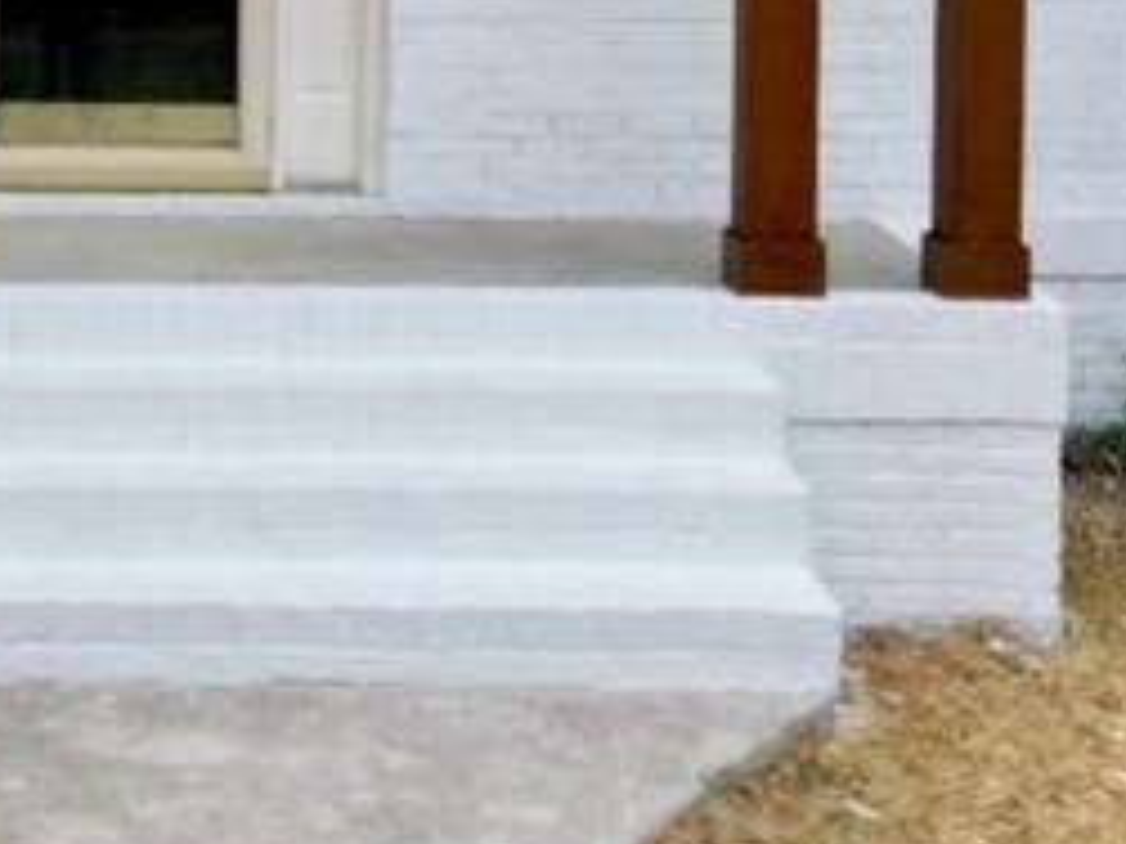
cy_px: -314
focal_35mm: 98
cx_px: 153
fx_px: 3186
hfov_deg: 19.7
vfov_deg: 14.3
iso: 200
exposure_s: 1/4000
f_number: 1.7
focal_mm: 6.72
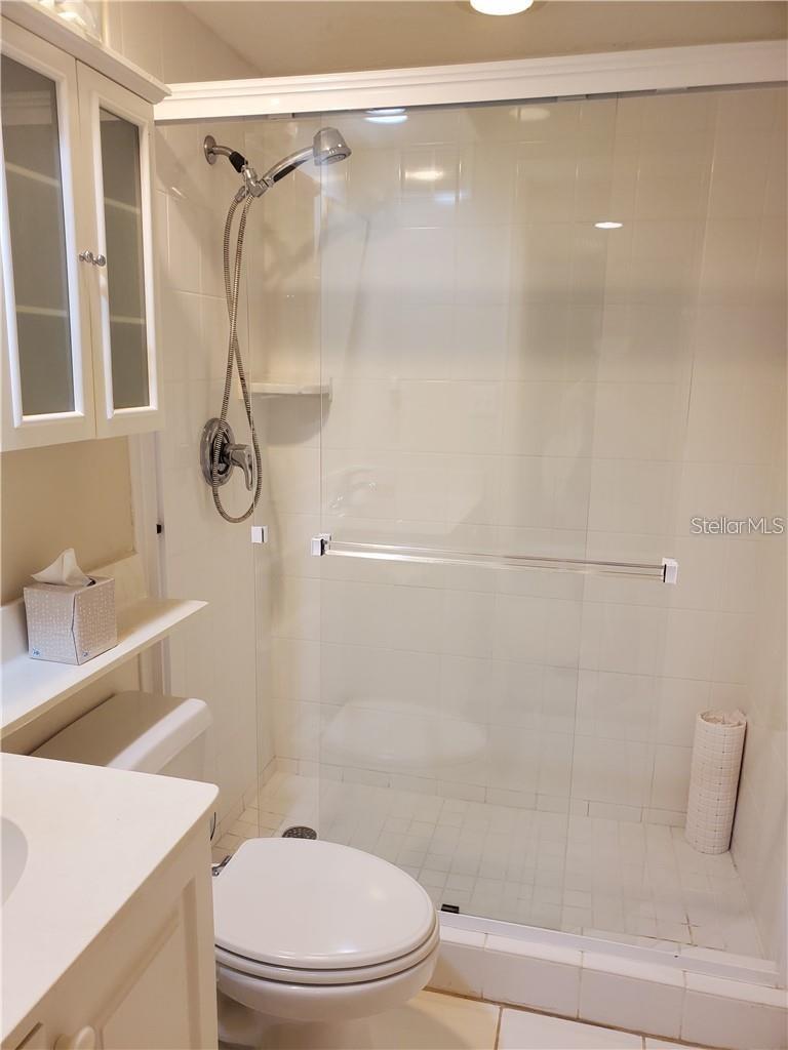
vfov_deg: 67.3
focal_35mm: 26
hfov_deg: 53.1
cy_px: 525
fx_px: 789
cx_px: 394
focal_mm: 4.3
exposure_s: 1/39
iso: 200
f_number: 2.4
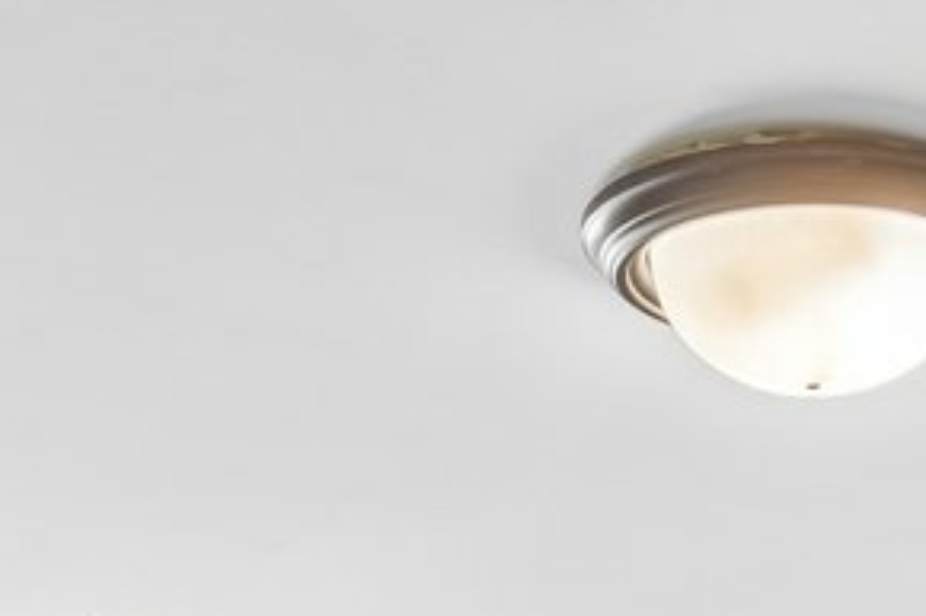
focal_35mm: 113
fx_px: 2905
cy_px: 1514
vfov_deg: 10.4
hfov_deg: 17.3
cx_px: 1092
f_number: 8
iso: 400
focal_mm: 16
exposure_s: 1/5
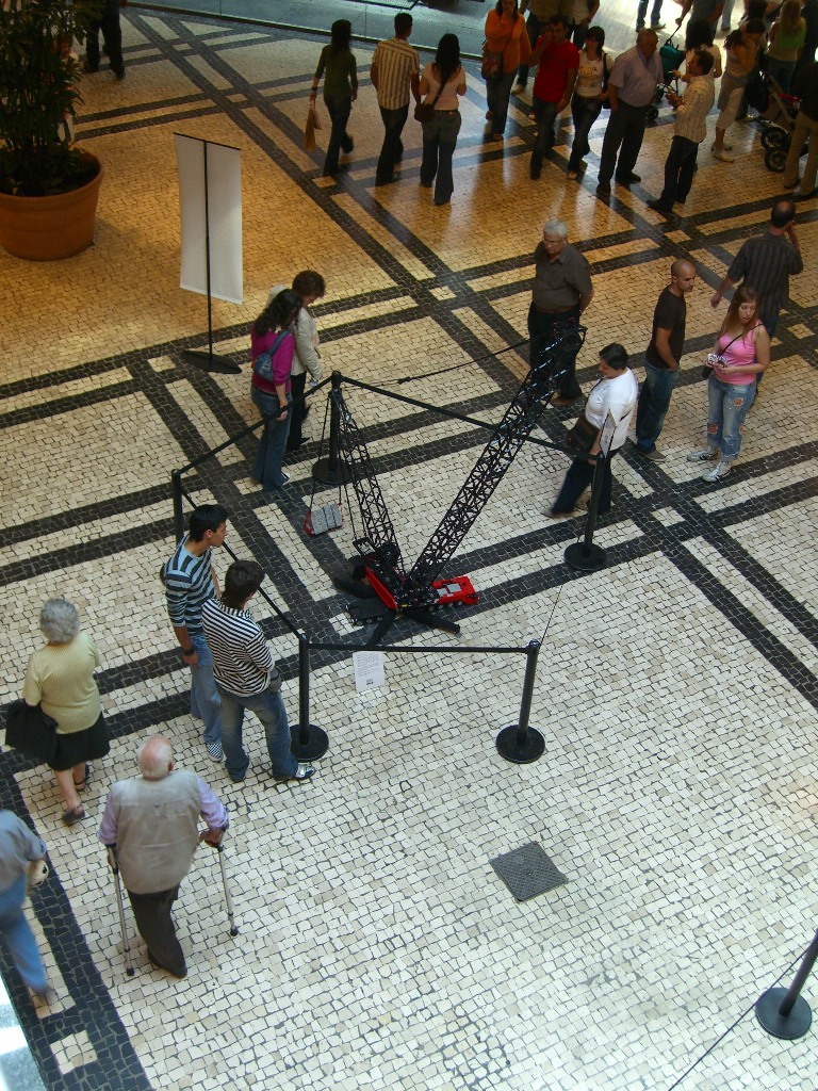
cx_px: 409
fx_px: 1449
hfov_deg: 31.5
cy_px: 546
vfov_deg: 41.2
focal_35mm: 46
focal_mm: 9.5
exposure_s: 1/40
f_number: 3.1
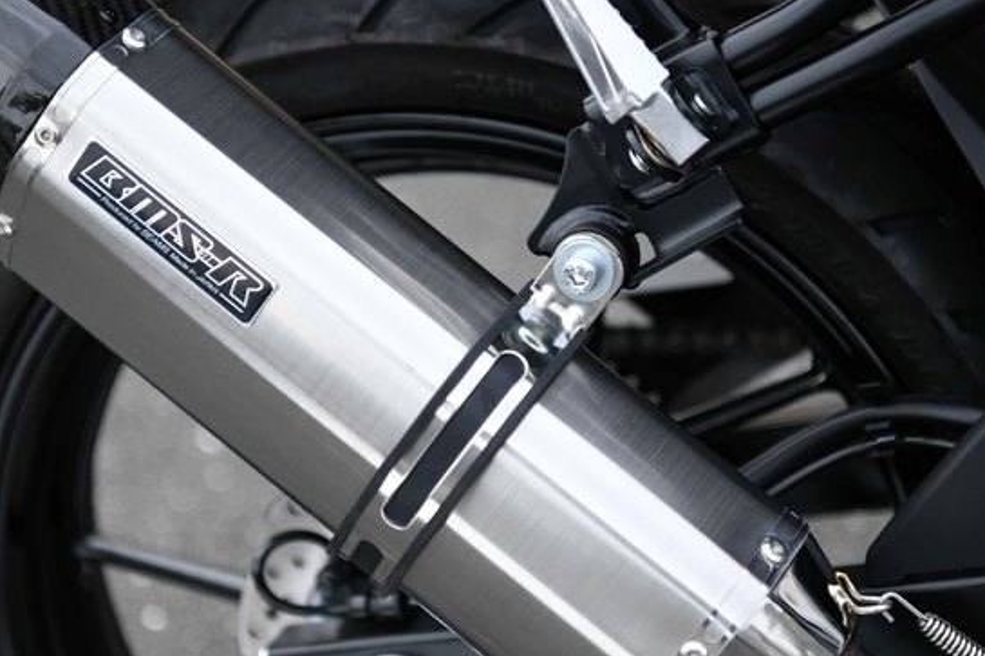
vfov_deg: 15.5
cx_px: 403
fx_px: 2407
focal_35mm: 88
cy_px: 362
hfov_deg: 23.1
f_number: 2.8
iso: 3200
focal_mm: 60
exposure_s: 1/8000
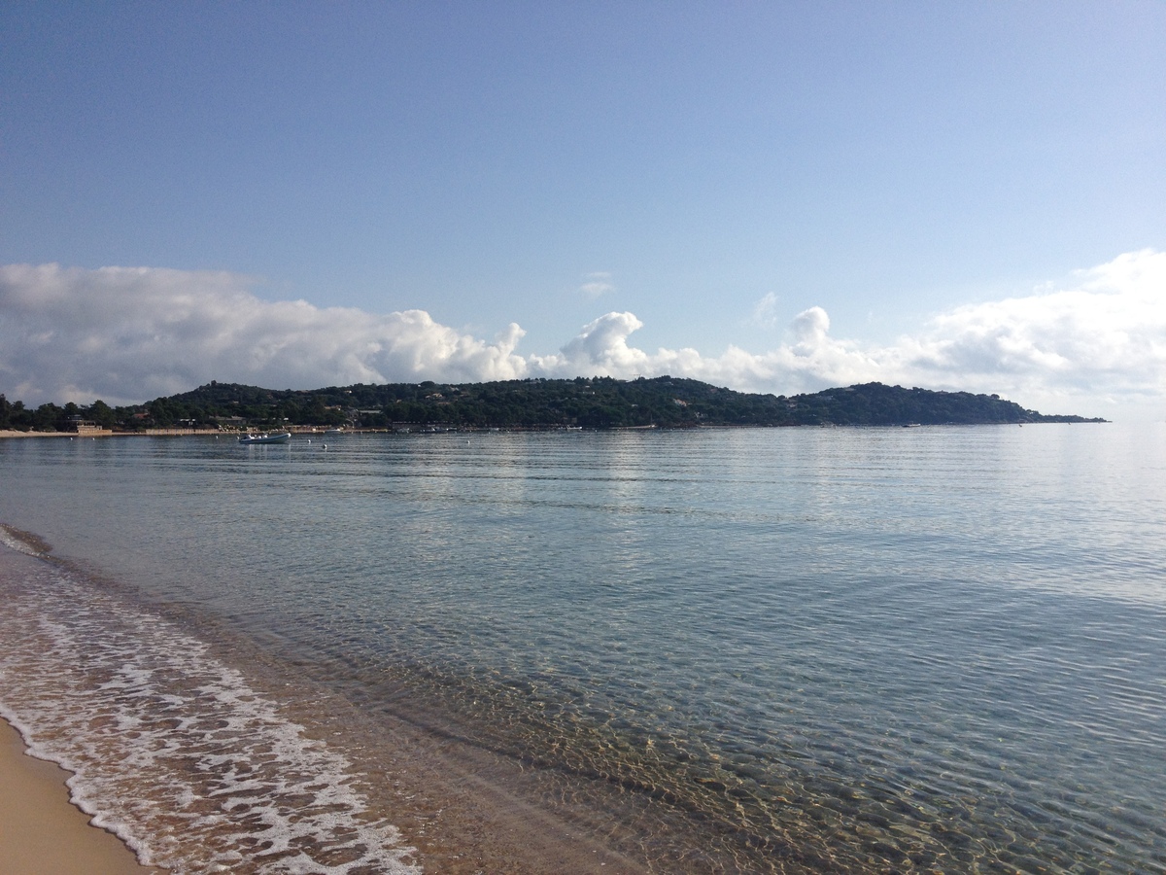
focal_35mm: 35
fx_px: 1179
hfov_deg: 52.6
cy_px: 438
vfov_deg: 40.7
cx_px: 583
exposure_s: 1/3953
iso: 64
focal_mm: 4.28
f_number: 2.4
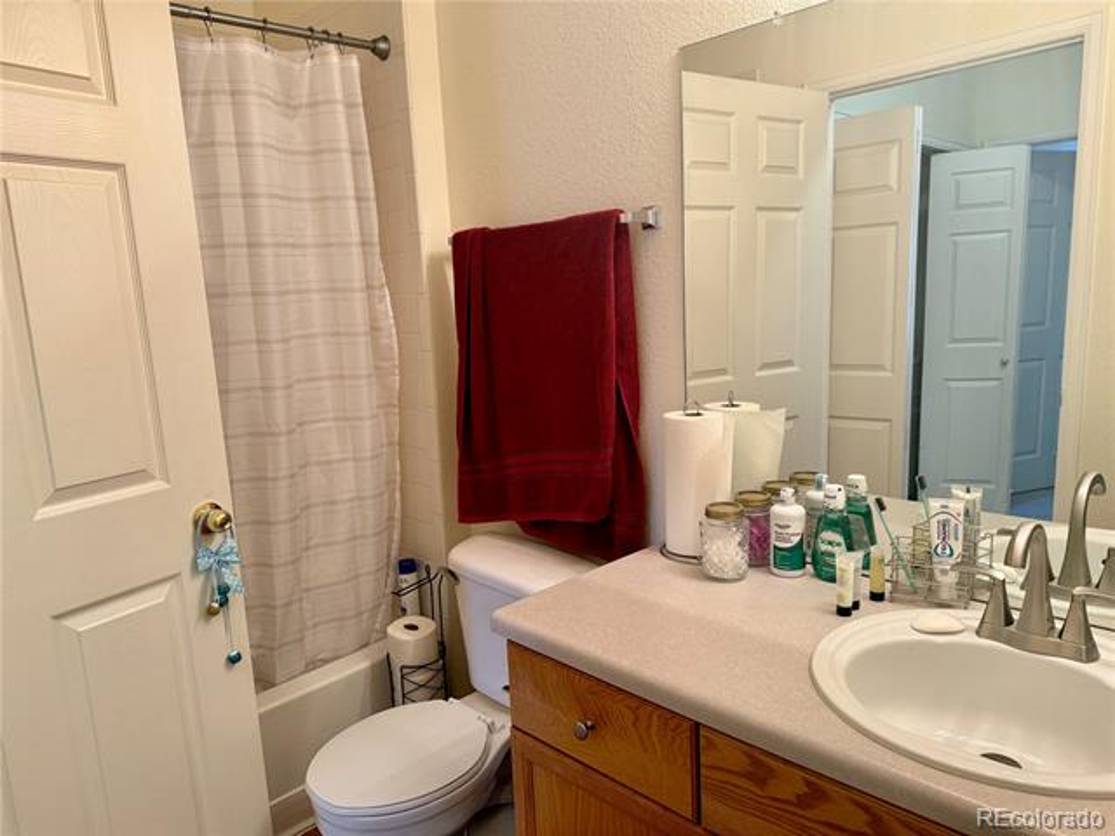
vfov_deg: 56.8
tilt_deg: -8.8
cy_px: 418
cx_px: 558
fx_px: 773
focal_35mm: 24
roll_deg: +3.2
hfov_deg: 71.6
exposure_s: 1/120
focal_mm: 6.76
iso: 200
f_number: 1.78
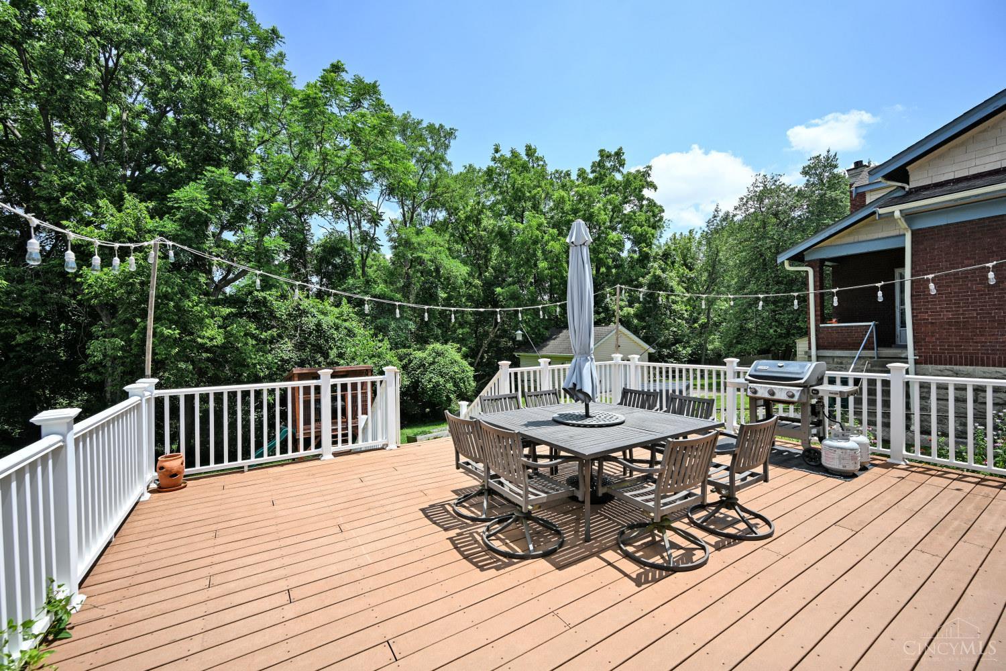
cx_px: 503
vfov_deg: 81.2
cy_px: 336
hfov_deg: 104.3
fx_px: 391
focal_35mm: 14
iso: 100
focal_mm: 14
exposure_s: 1/320
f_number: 6.3
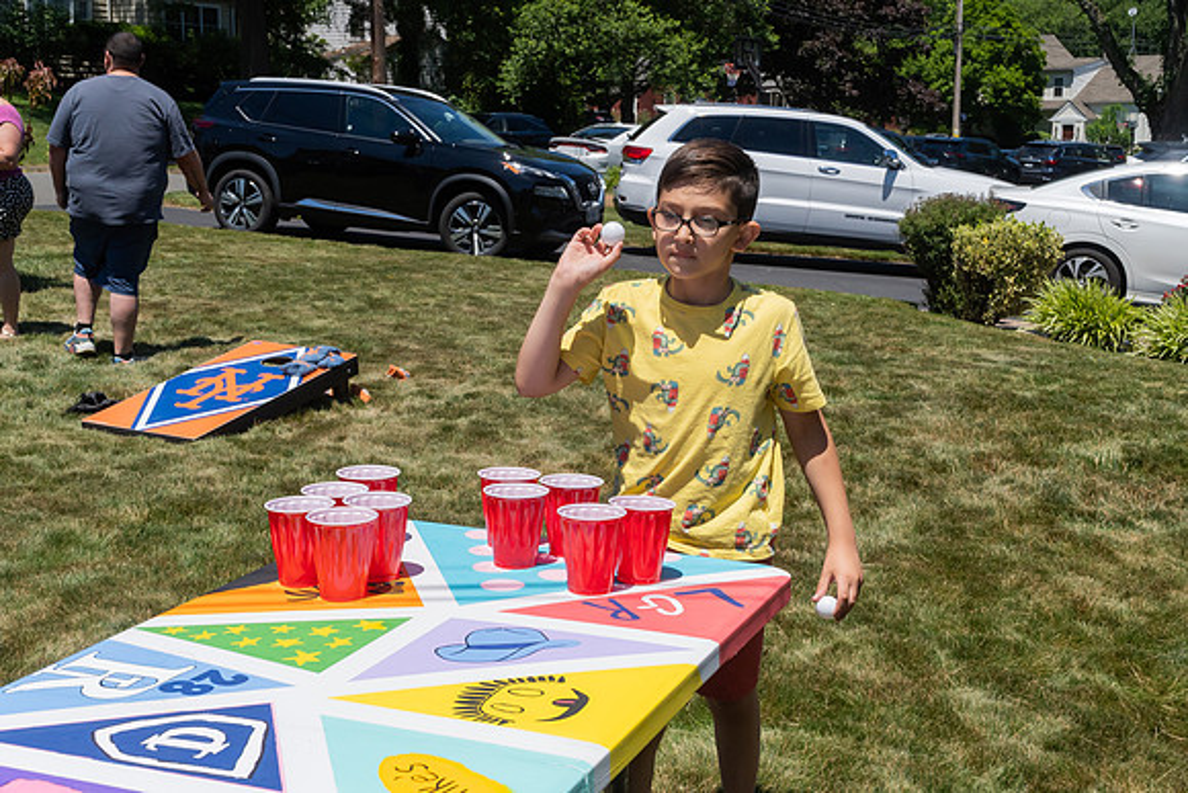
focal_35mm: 44
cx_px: 594
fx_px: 1436
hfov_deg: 45.0
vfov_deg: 30.9
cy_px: 396
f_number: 8
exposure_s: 1/2000
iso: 640
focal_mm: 29
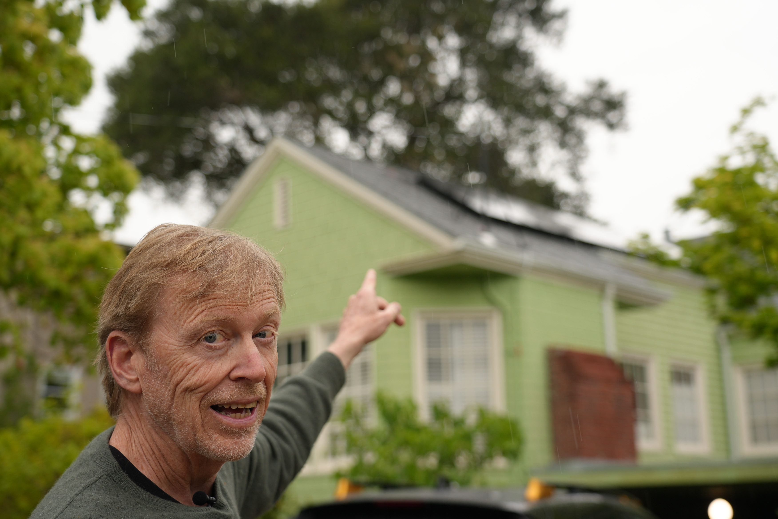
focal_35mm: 52
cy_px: 260
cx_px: 389
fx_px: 1124
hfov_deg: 38.2
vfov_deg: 26.0
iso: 160
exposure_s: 1/160
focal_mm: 52
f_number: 4
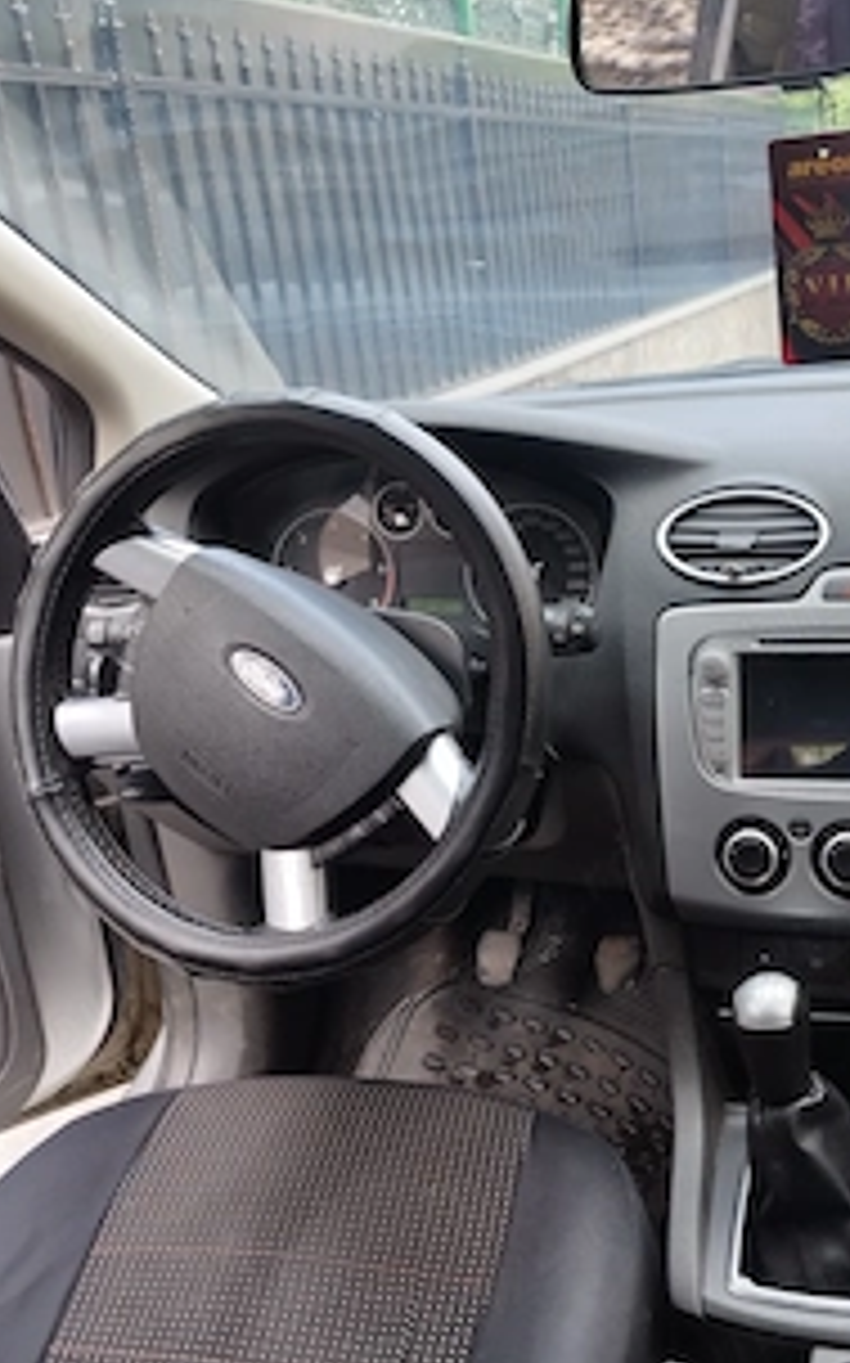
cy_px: 679
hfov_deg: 35.3
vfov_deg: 55.4
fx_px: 1299
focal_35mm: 35
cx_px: 657
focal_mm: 5.95
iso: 90
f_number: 1.89
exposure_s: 1/50
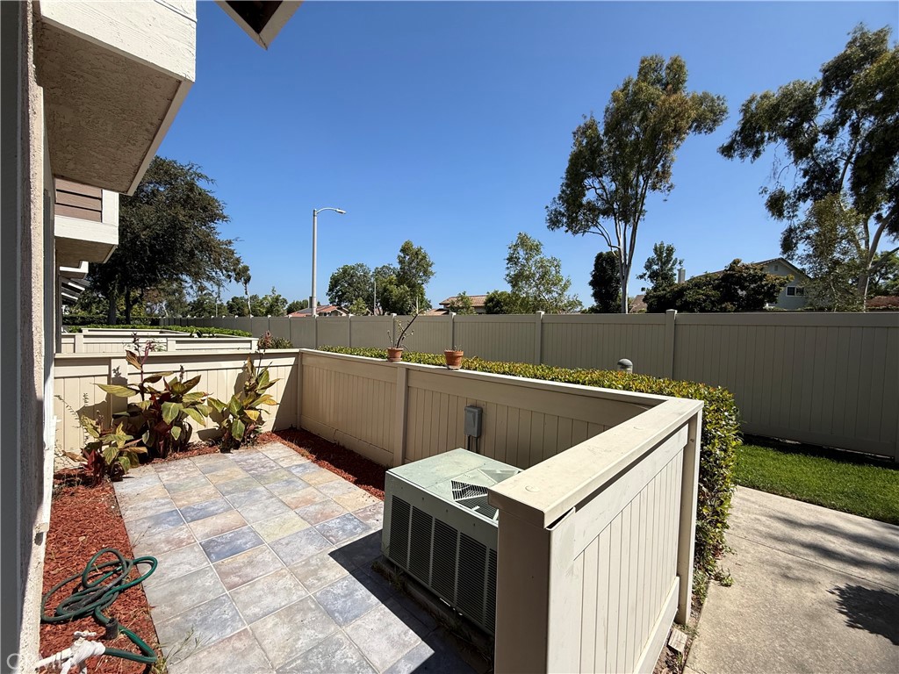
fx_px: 364
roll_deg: -1.9
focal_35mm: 14
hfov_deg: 102.1
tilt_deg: -1.0
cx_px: 450
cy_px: 337
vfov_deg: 85.7
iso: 50
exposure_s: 1/2024
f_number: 2.2
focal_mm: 2.22
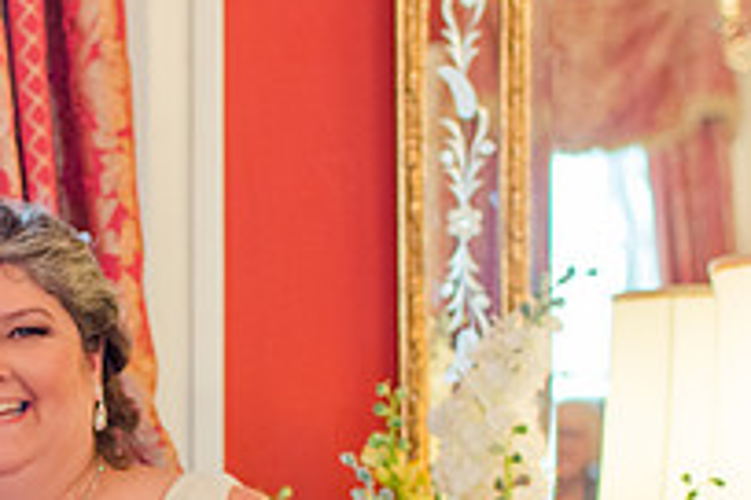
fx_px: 3108
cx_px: -103
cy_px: 667
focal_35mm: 149
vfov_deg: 9.0
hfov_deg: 13.5
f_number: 2.2
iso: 500
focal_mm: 35
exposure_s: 1/125
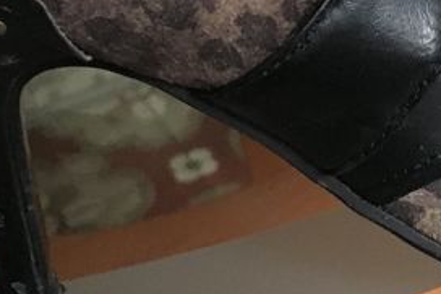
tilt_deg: -27.7
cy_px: -54
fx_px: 1359
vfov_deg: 12.1
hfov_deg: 18.4
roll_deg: +6.2
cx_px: 272
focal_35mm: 111
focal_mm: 4.15
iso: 500
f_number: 2.2
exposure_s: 1/17
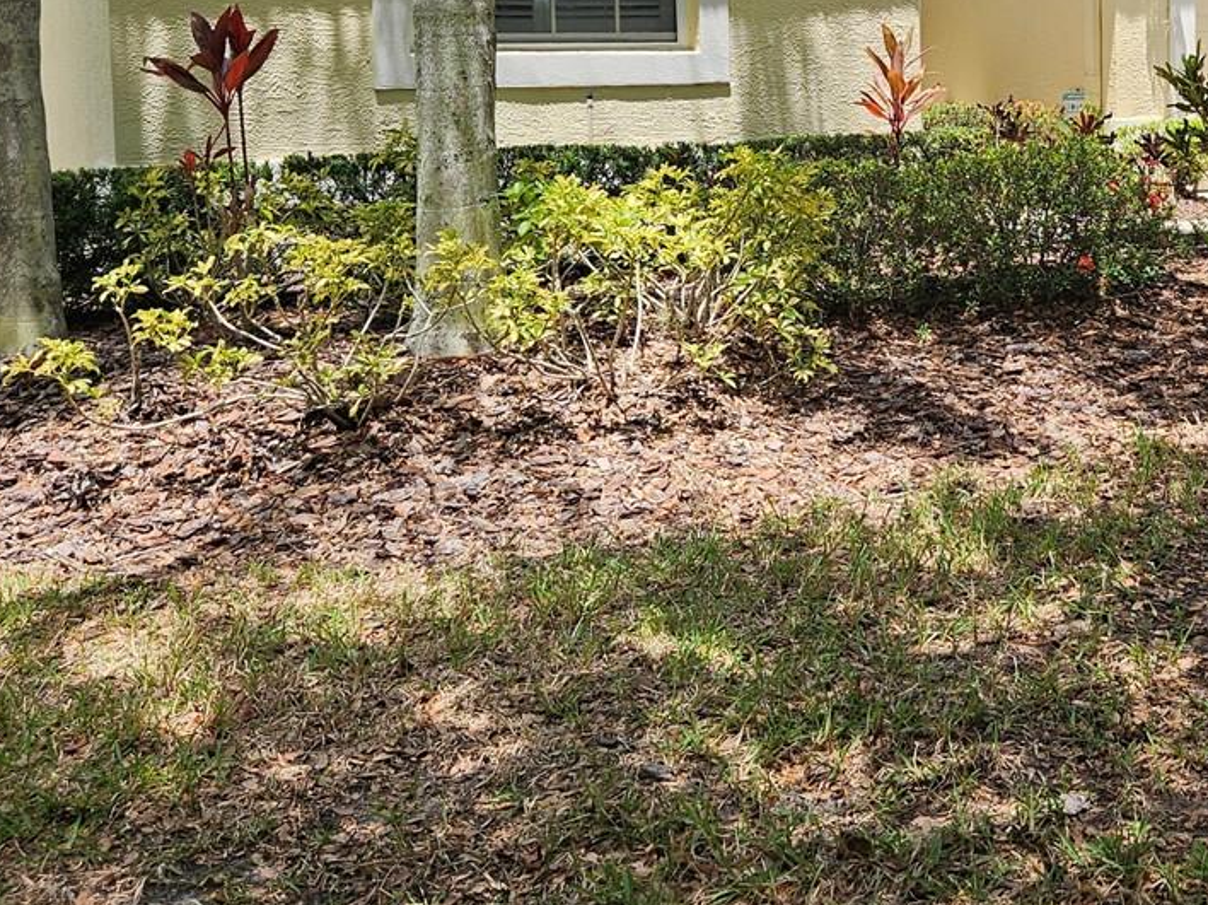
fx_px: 1813
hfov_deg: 34.9
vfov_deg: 27.3
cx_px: 1068
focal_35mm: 52
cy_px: 139
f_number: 1.8
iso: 25
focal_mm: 5.4
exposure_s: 1/994
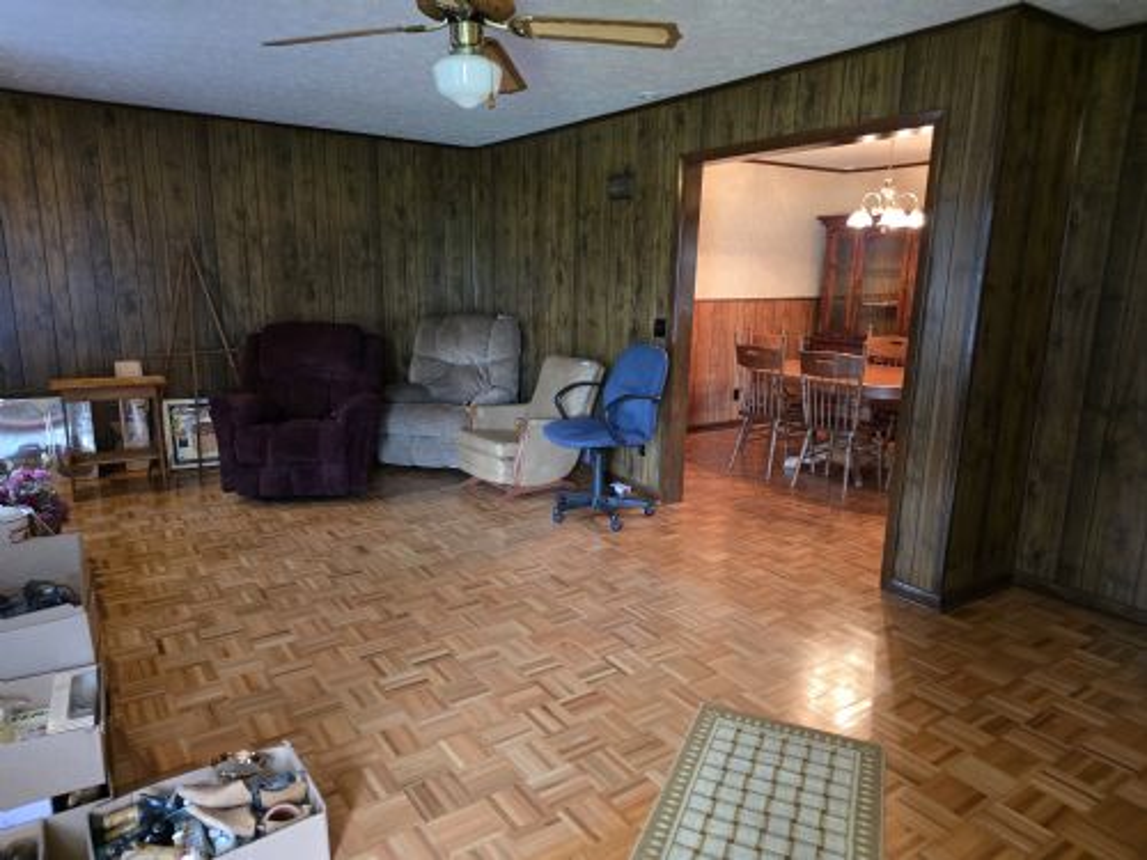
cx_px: 574
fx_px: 762
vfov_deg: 58.9
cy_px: 430
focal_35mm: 23
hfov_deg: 73.9
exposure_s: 1/120
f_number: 1.7
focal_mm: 6.25
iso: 1000
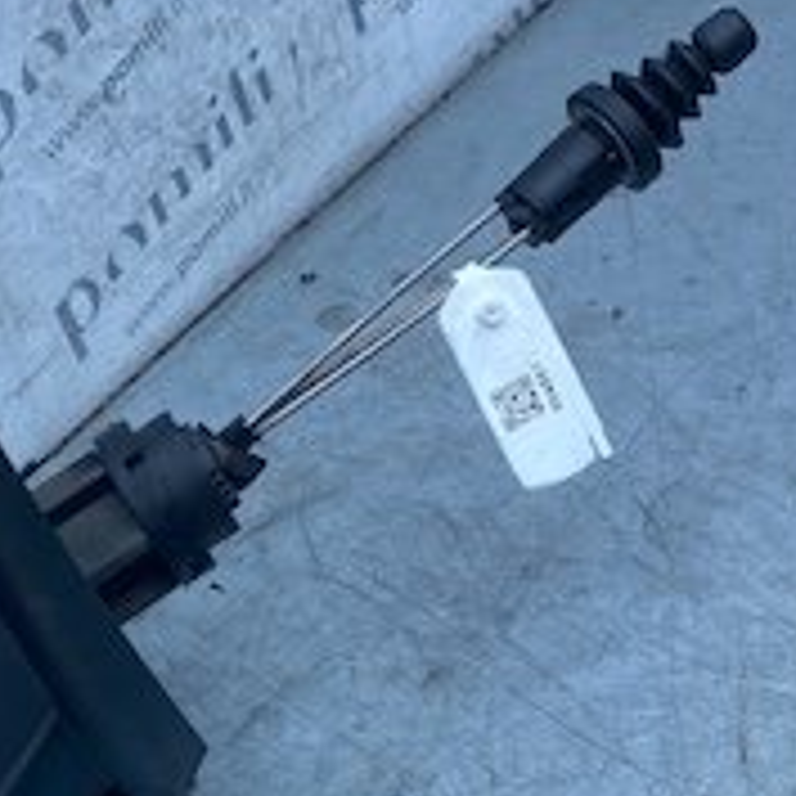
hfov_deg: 20.0
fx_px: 2159
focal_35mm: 83
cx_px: -81
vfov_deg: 20.2
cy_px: 809
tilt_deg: -47.0
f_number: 1.8
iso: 32
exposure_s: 1/747
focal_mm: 4.25
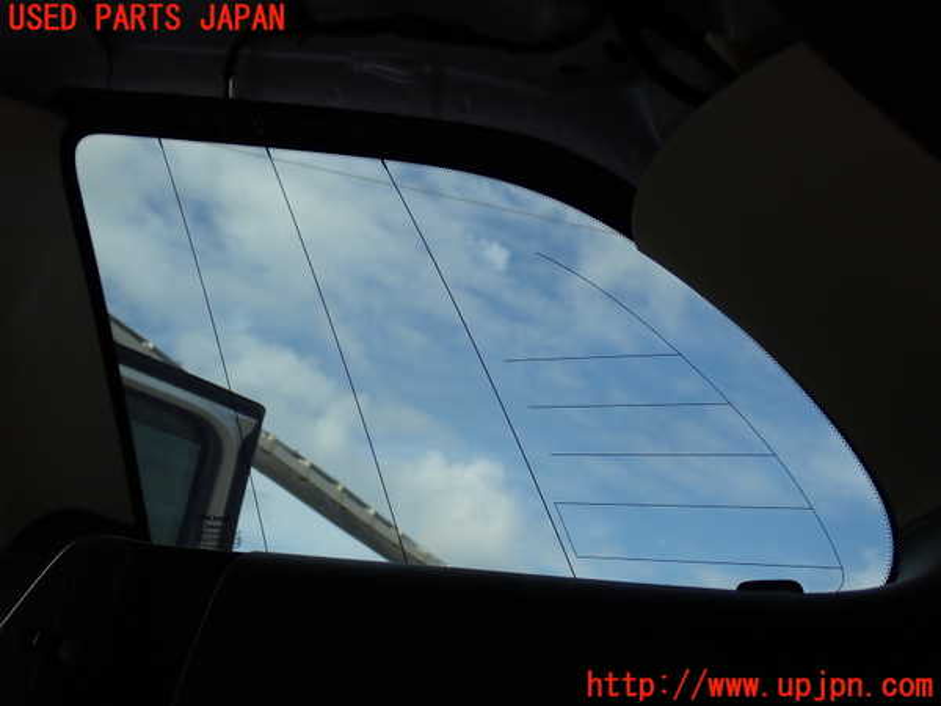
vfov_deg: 29.1
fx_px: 1359
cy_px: 353
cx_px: 470
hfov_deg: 38.2
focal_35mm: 50
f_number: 4.5
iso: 100
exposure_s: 1/100
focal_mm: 9.01
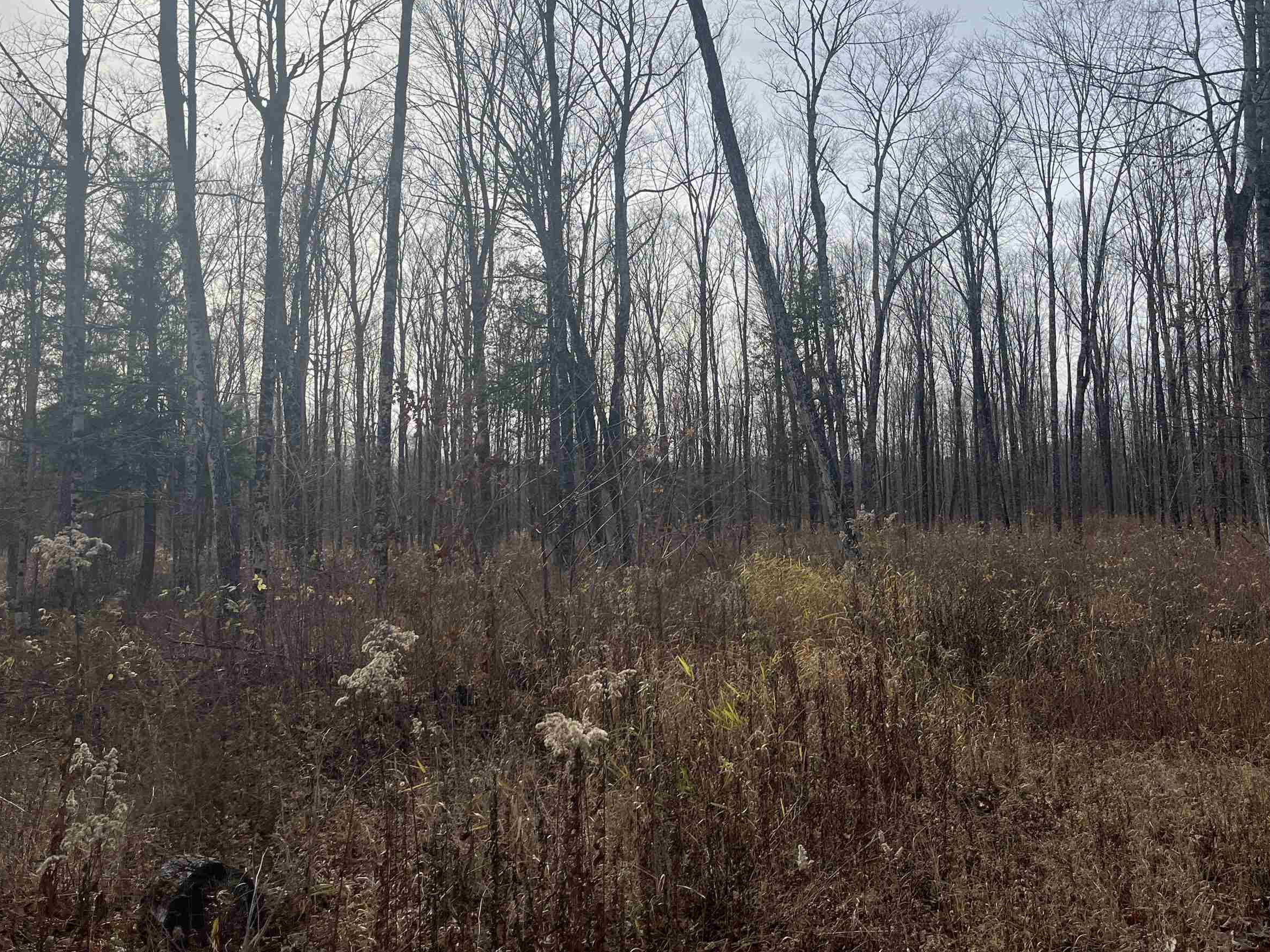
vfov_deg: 41.6
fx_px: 1247
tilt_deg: +4.5
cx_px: 681
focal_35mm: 34
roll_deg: +0.3
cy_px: 385
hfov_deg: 53.9
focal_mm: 5.1
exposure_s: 1/4854
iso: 50
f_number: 1.6
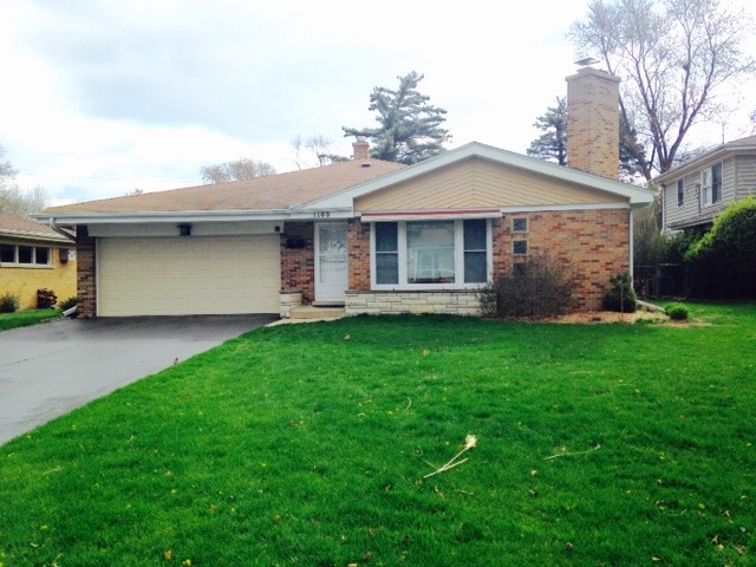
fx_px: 721
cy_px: 284
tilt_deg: -1.6
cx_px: 378
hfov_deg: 55.4
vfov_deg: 42.9
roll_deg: +0.7
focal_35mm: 33
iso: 50
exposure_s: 1/1261
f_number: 2.4
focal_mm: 4.12
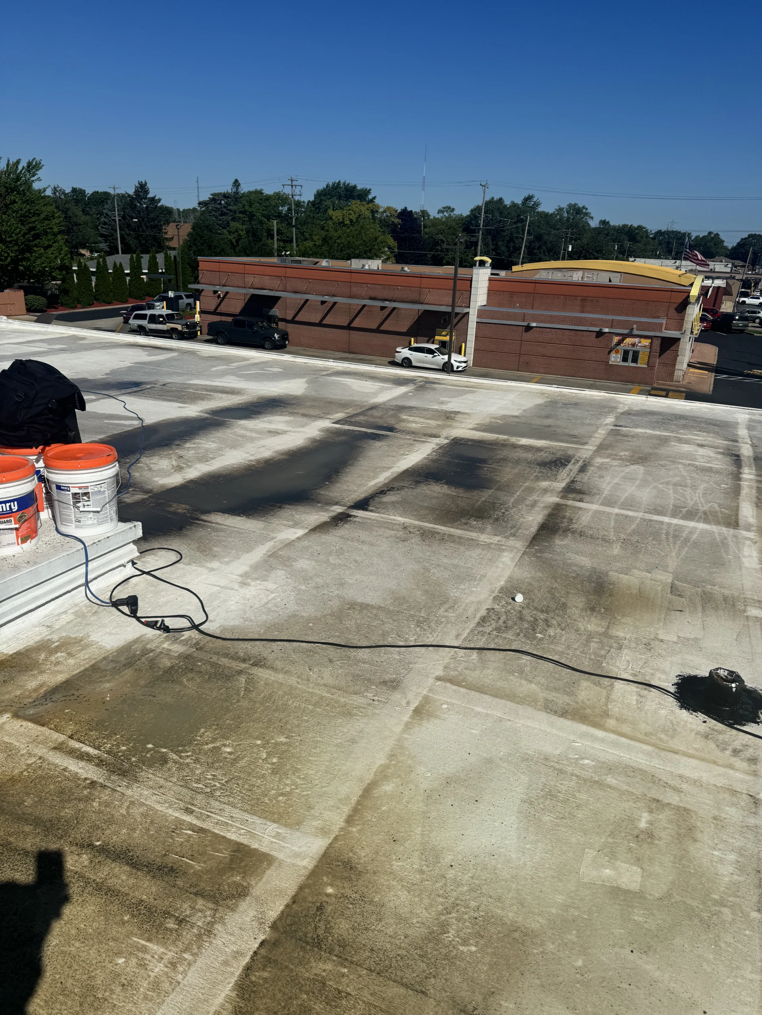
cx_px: 381
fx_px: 704
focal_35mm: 24
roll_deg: -2.9
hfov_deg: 56.8
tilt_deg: -20.3
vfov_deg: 71.6
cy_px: 508
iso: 80
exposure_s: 1/15152
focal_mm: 6.76
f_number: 1.78
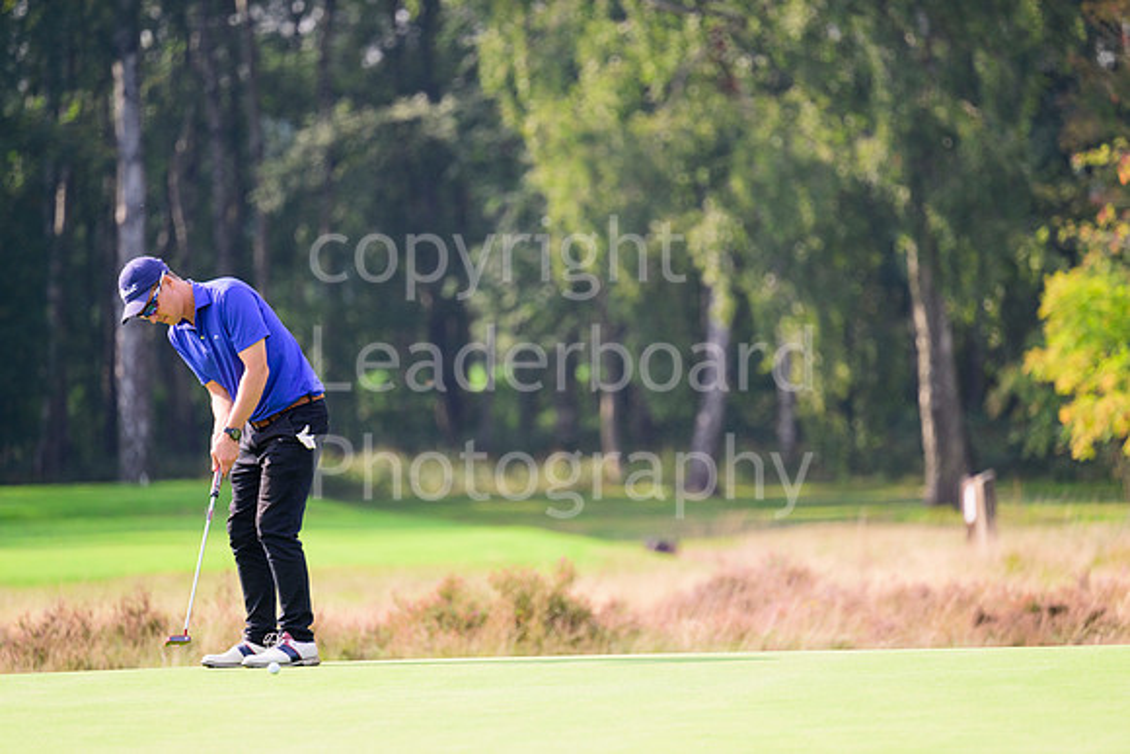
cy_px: 377
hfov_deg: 5.2
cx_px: 565
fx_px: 12558
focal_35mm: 400
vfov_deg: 3.4
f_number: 5.6
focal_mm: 400
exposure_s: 1/800
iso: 500
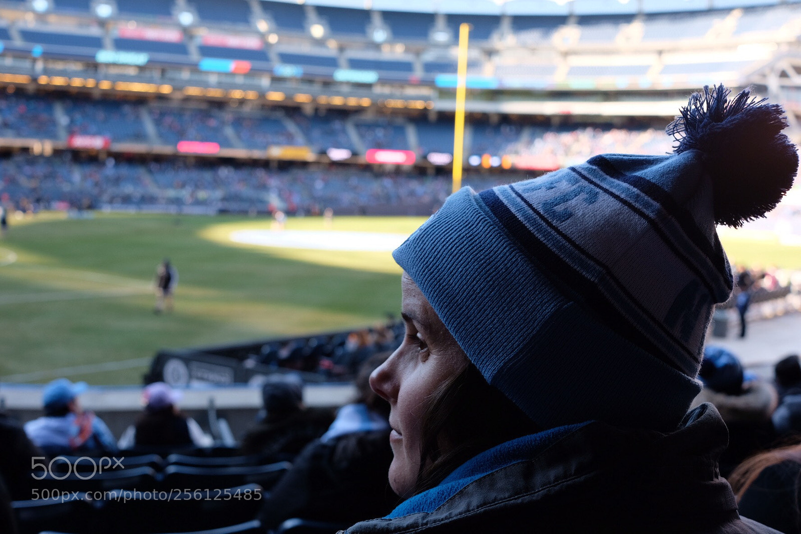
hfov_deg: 47.4
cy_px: 267
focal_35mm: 41
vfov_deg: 32.6
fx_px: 912
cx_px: 400
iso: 400
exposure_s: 1/125
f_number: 5
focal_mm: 27
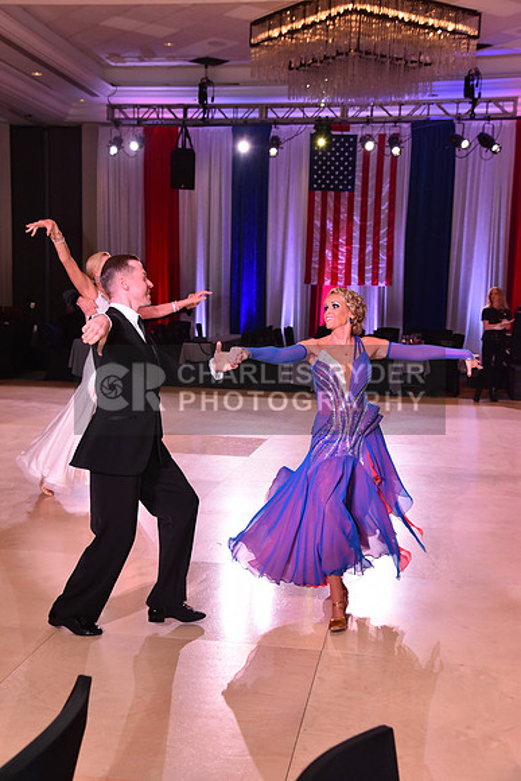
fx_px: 1085
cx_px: 260
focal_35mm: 50
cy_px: 390
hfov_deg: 27.0
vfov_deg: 39.6
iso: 2500
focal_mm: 50
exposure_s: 1/320
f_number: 6.3
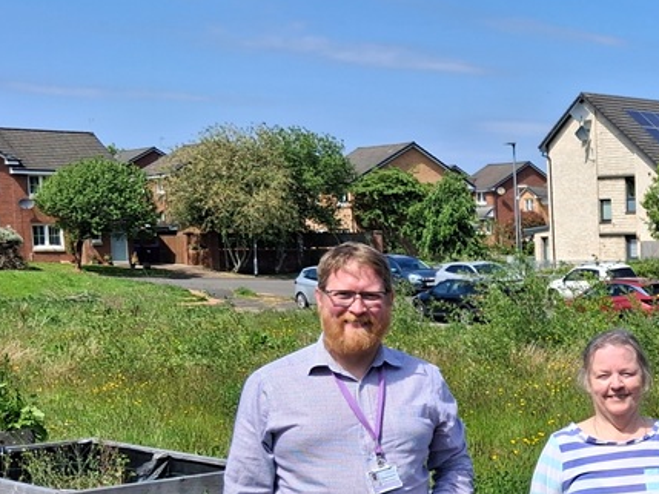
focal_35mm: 68
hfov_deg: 25.8
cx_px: 774
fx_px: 1295
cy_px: 384
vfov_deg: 21.4
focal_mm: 4
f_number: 1.8
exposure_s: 1/659
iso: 20
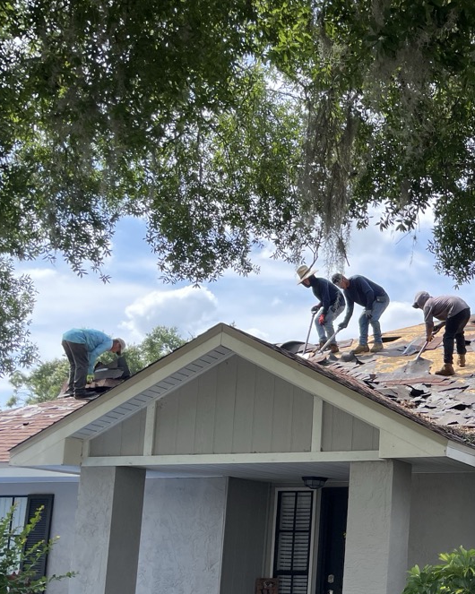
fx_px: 861
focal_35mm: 49
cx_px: 533
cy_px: 429
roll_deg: +0.1
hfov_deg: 27.9
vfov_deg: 37.3
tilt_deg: +9.9
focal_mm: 4.2
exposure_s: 1/1233
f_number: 1.6
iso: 32
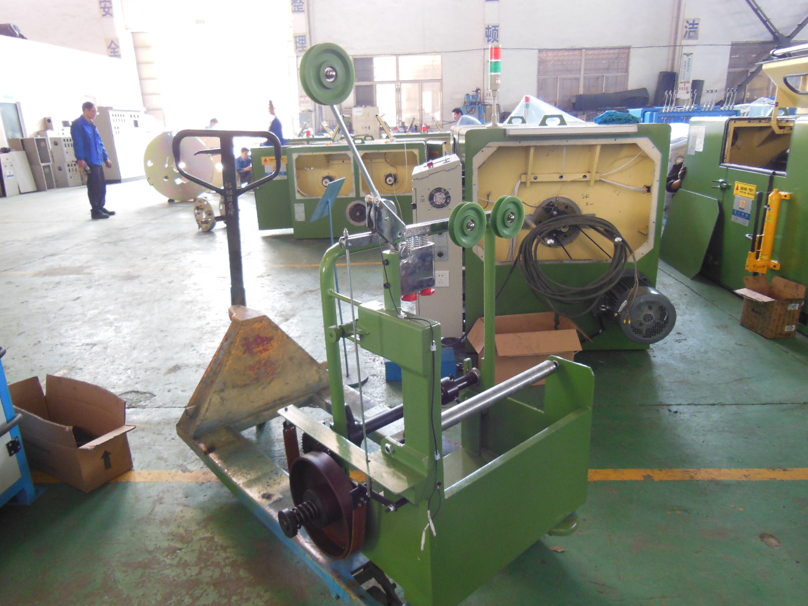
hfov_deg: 69.4
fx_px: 584
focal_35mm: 25
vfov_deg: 54.9
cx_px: 404
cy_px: 303
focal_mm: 4.5
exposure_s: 1/6
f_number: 3.5
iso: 400
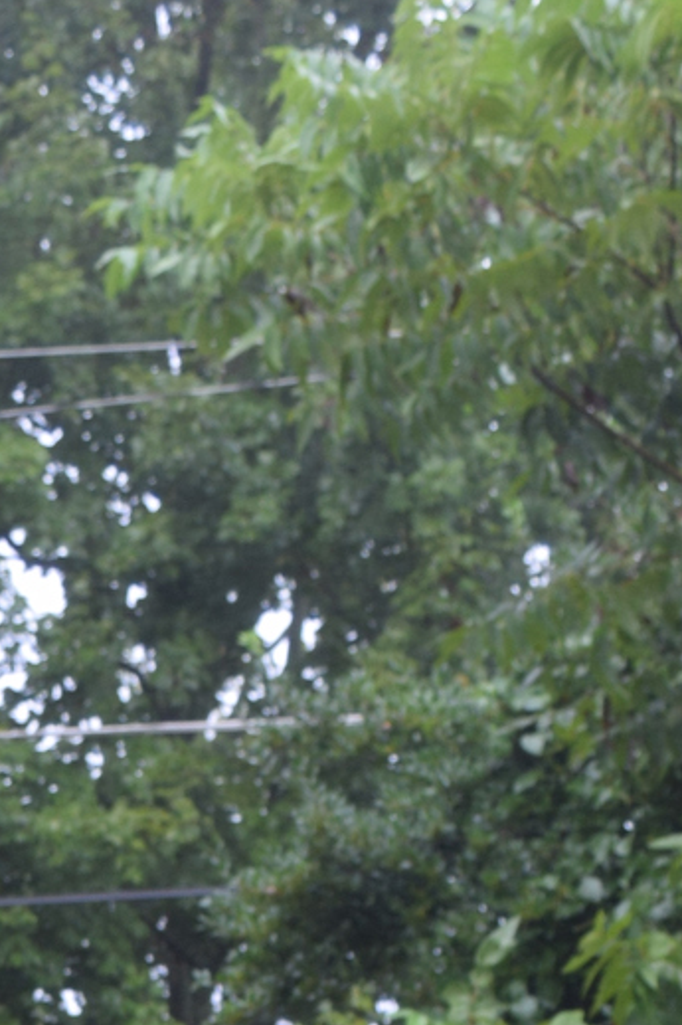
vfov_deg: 12.9
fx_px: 3952
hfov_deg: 9.6
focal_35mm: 139
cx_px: -298
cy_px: 2016
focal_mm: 20
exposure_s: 1/100
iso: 200
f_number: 5
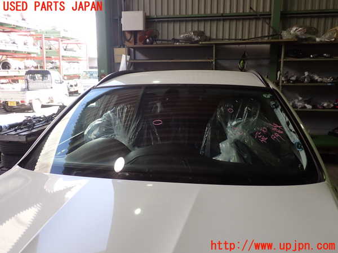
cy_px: 126
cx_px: 169
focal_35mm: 30
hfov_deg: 60.0
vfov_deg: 46.8
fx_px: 293
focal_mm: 5.4
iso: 200
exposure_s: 1/30
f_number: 6.3
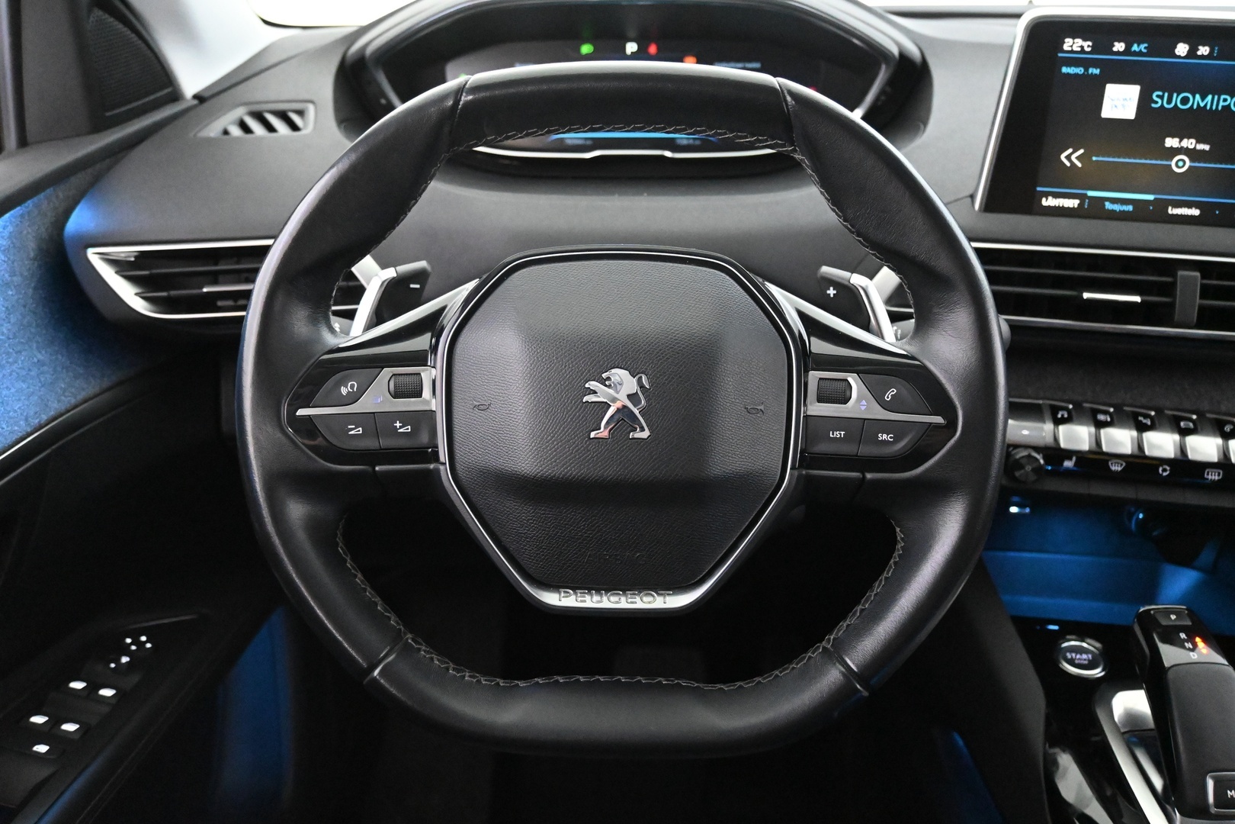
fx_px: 1055
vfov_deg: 42.6
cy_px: 412
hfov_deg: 60.7
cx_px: 618
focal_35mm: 31
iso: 9000
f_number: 3.8
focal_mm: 20.5
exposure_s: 1/30
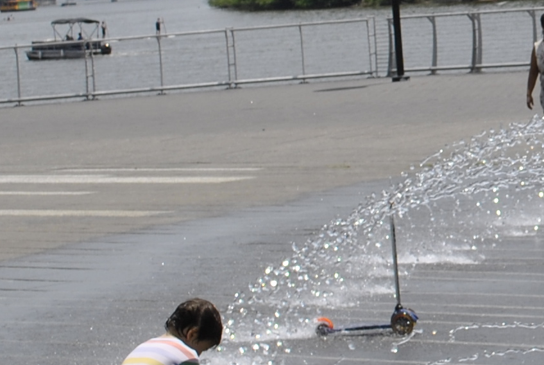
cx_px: 813
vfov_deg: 7.7
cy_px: -48
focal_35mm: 178
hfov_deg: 11.1
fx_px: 2693
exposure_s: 1/800
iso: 100
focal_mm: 26
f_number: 5.6
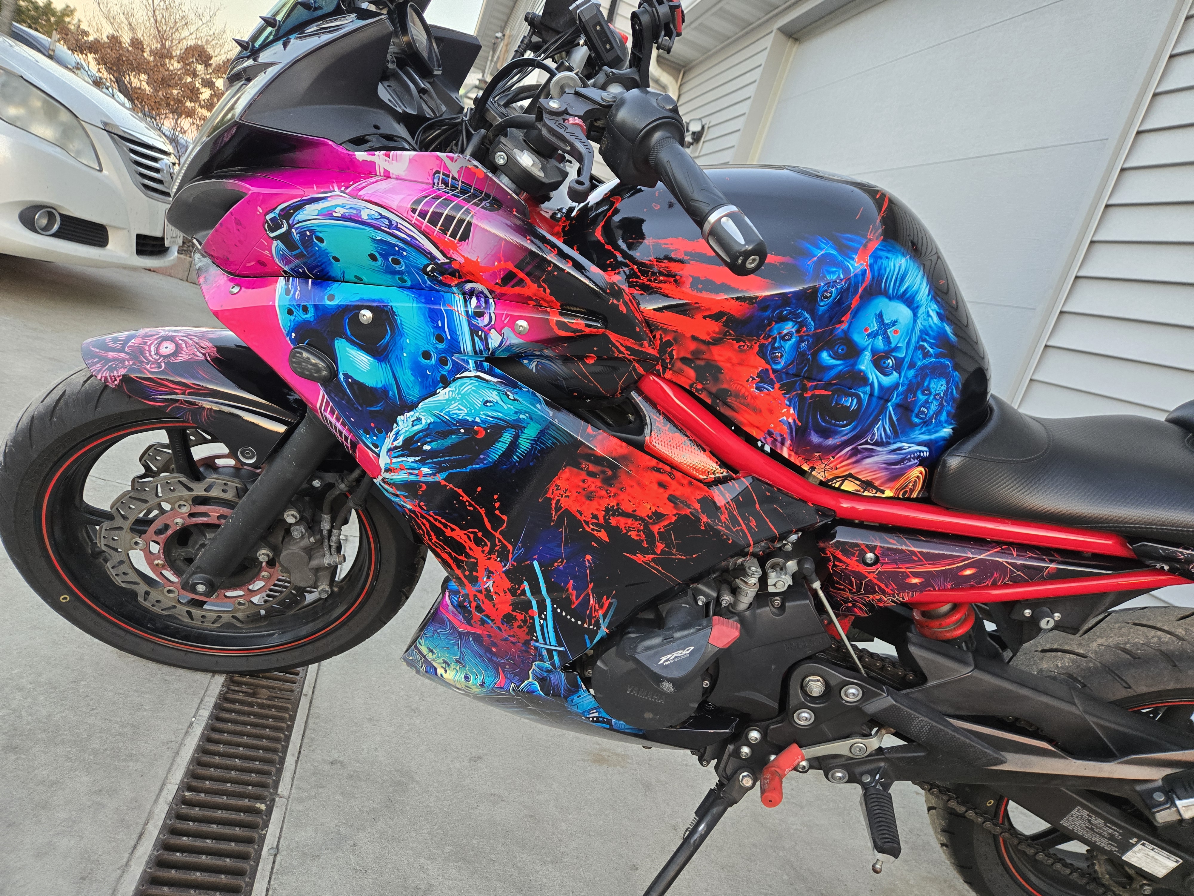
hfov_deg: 73.9
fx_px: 793
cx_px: 597
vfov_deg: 58.9
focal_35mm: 23
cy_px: 448
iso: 160
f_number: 1.8
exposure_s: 1/180
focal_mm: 5.4
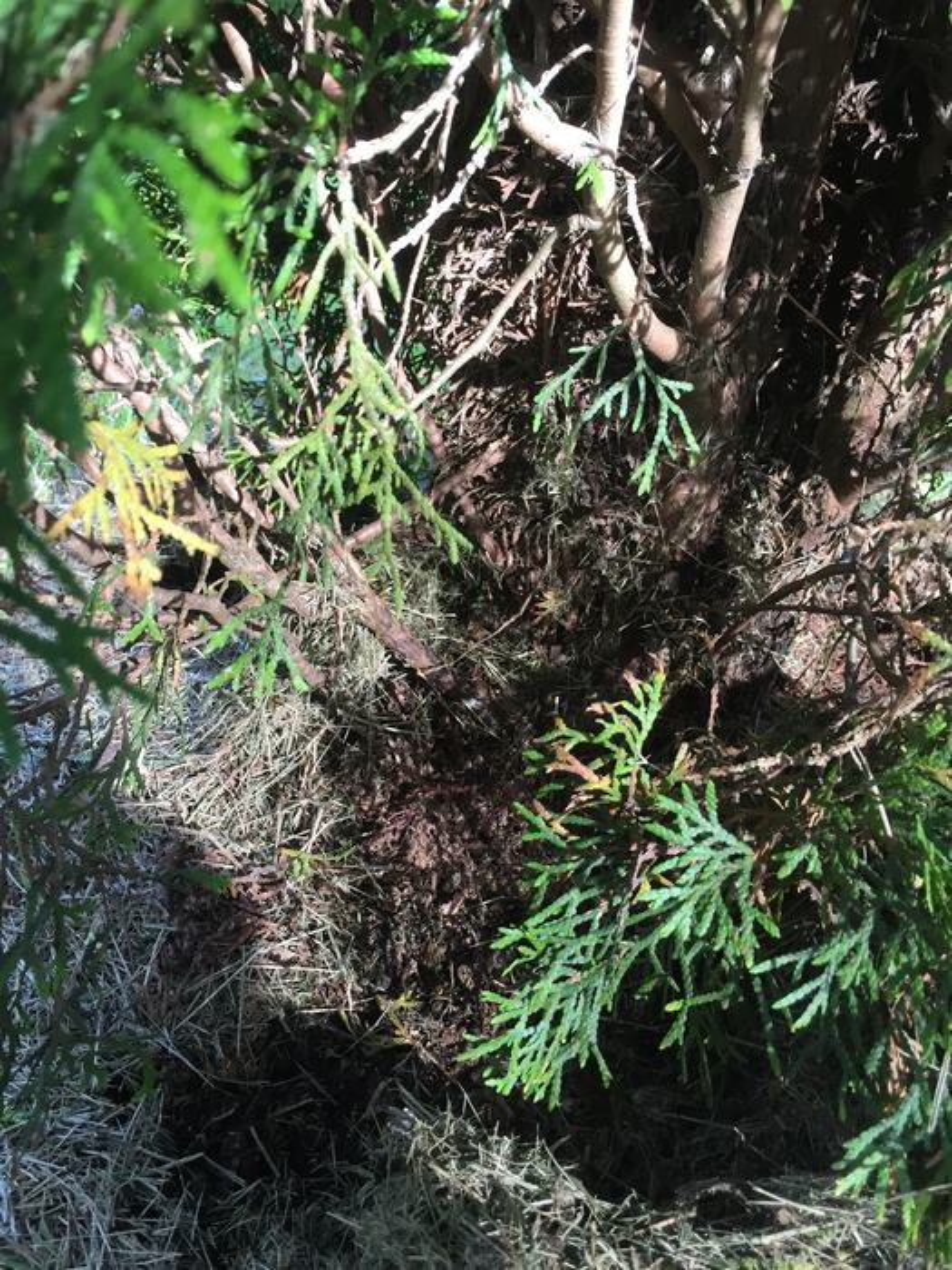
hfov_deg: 48.2
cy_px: 635
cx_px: 476
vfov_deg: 61.7
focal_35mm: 29
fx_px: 1063
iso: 40
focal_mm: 4.15
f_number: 2.2
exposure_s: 1/40
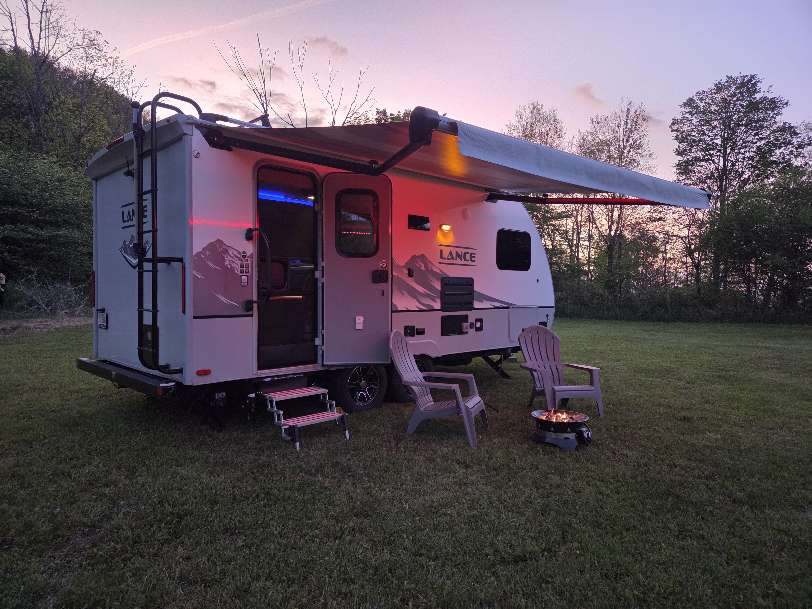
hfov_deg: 73.9
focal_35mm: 23
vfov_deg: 58.9
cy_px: 304
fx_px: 540
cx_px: 406
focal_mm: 5.4
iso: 1250
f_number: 1.8
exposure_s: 1/120
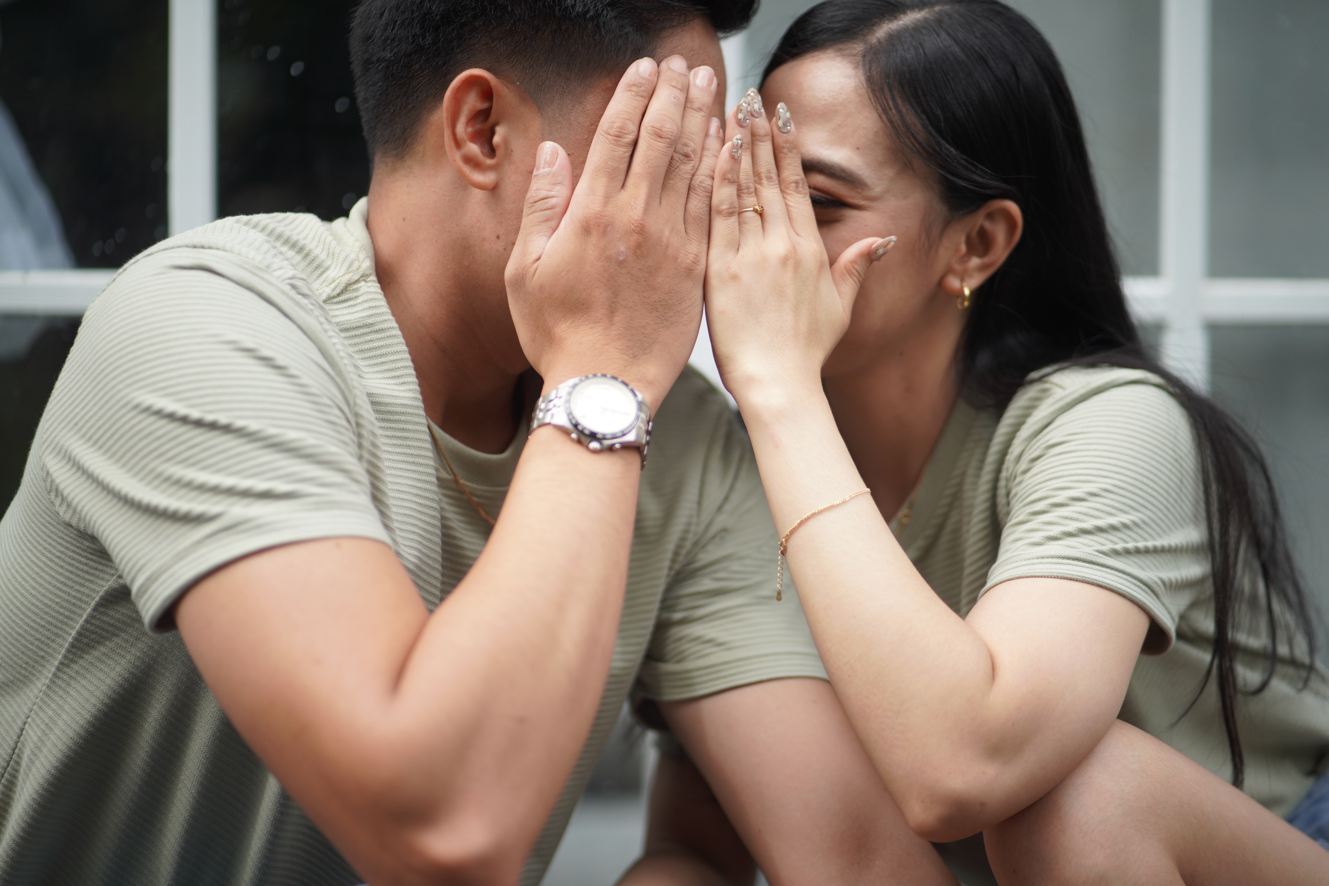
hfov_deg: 23.9
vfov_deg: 16.1
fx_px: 3138
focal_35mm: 85
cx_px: 664
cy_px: 443
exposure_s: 1/4000
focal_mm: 85
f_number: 1.8
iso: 500
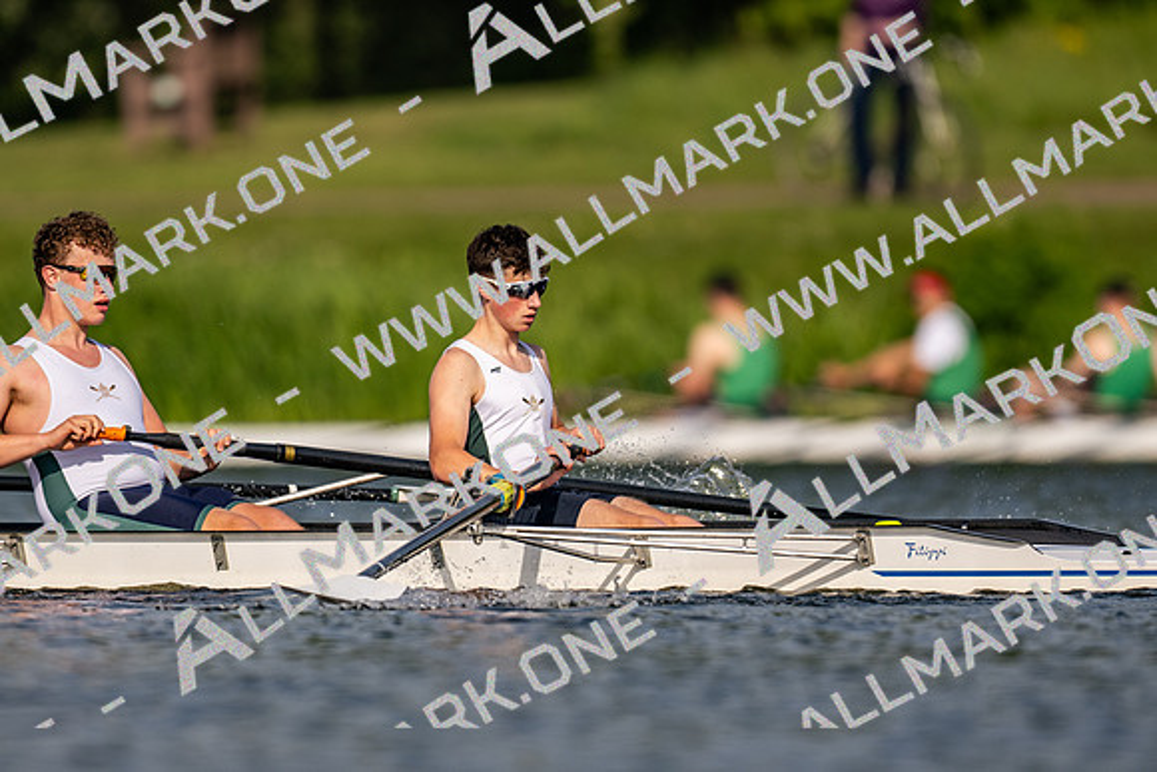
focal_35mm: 900
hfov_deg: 2.3
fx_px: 28945
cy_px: 386
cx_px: 578
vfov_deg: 1.5
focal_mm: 600
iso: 180
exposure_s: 1/2500
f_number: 4
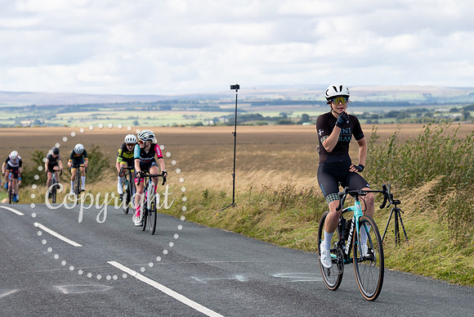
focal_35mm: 107
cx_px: 338
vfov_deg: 12.7
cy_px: 74
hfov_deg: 19.0
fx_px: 1413
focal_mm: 70
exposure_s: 1/800
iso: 100
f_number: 4
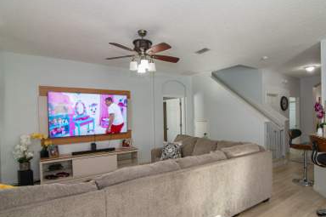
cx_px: 177
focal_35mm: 20
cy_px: 117
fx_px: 181
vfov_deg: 61.7
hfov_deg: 83.9
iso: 200
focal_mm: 16
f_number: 8
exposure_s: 1/15
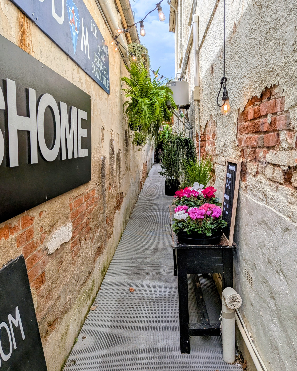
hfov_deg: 51.5
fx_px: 308
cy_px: 169
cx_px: 149
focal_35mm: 28
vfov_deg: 62.1
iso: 25
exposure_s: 1/841
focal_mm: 4.53
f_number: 1.7
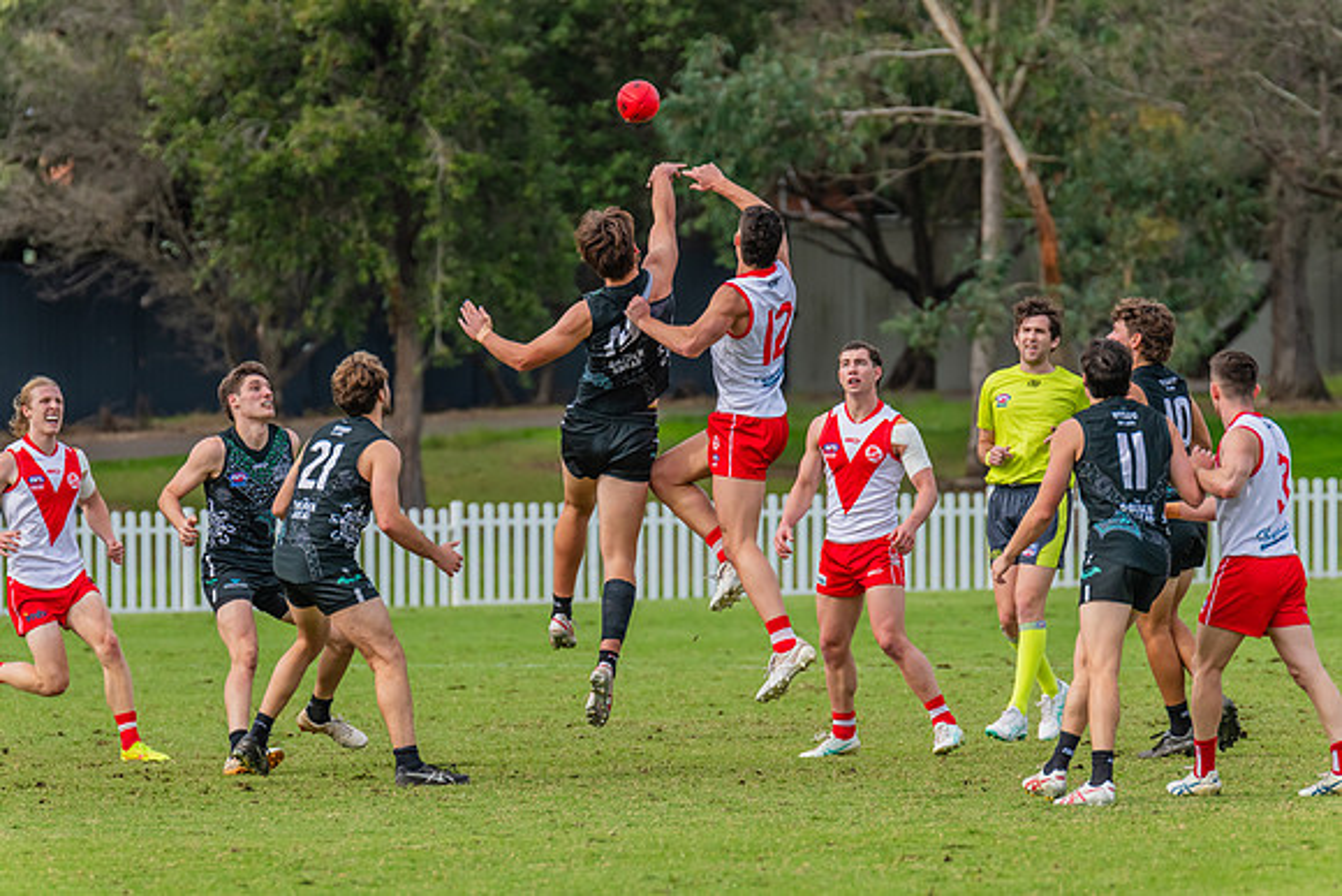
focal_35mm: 435
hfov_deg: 4.7
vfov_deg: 3.2
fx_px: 16234
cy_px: 443
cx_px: 688
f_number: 6.3
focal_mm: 420
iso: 800
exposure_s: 1/1600
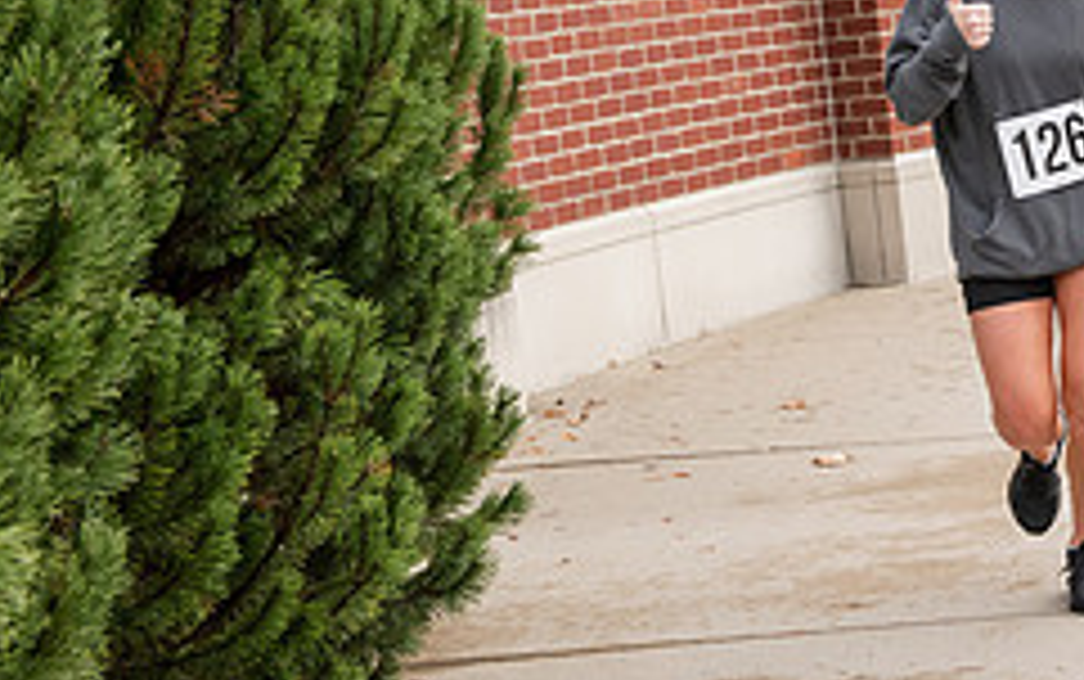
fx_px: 3193
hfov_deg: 18.6
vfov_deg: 11.9
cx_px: 1138
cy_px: -88
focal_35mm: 108
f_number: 5.6
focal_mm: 44
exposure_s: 1/400
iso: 500
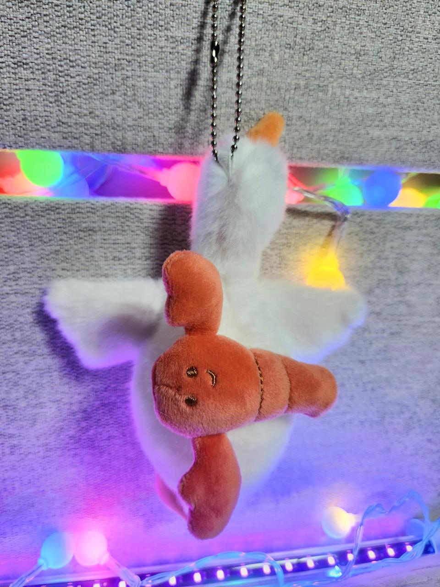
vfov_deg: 73.9
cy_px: 294
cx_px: 220
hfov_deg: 58.9
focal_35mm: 23
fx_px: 390
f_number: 1.8
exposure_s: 1/120
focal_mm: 5.4
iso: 200
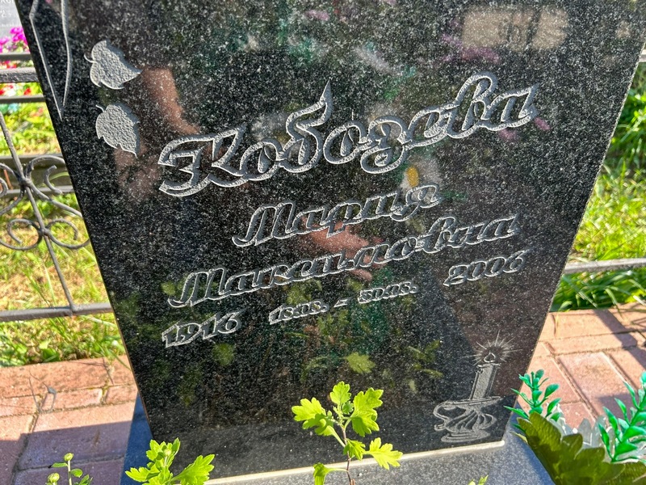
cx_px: 323
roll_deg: -0.7
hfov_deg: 67.3
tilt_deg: -35.1
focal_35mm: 26
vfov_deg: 53.1
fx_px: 485
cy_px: 242
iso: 50
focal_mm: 5.7
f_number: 1.5
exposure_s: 1/290
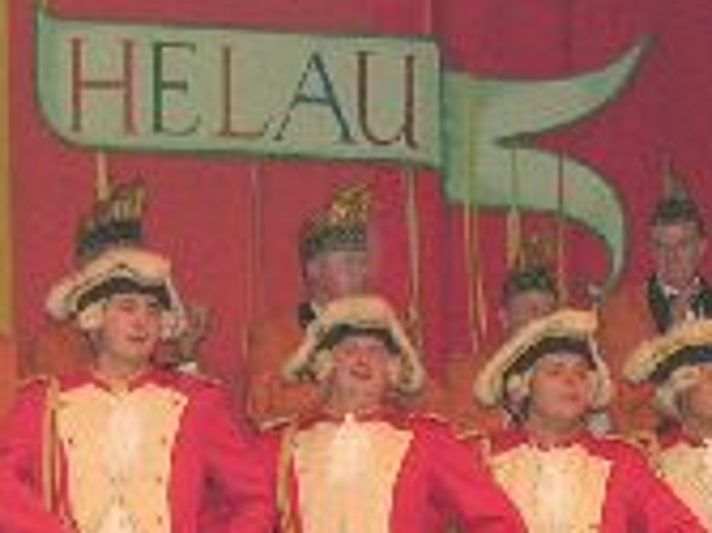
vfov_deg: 6.0
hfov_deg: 8.0
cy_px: 661
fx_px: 5036
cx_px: -104
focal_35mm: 245
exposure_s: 1/60.1
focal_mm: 12.7
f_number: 3.1
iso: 100
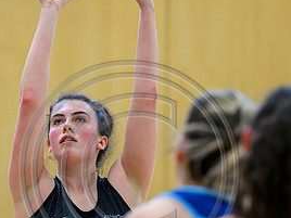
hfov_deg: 4.1
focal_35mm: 485
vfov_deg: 3.1
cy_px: 169
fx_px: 4077
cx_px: 56
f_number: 3.2
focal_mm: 200
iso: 3200
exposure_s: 1/1000
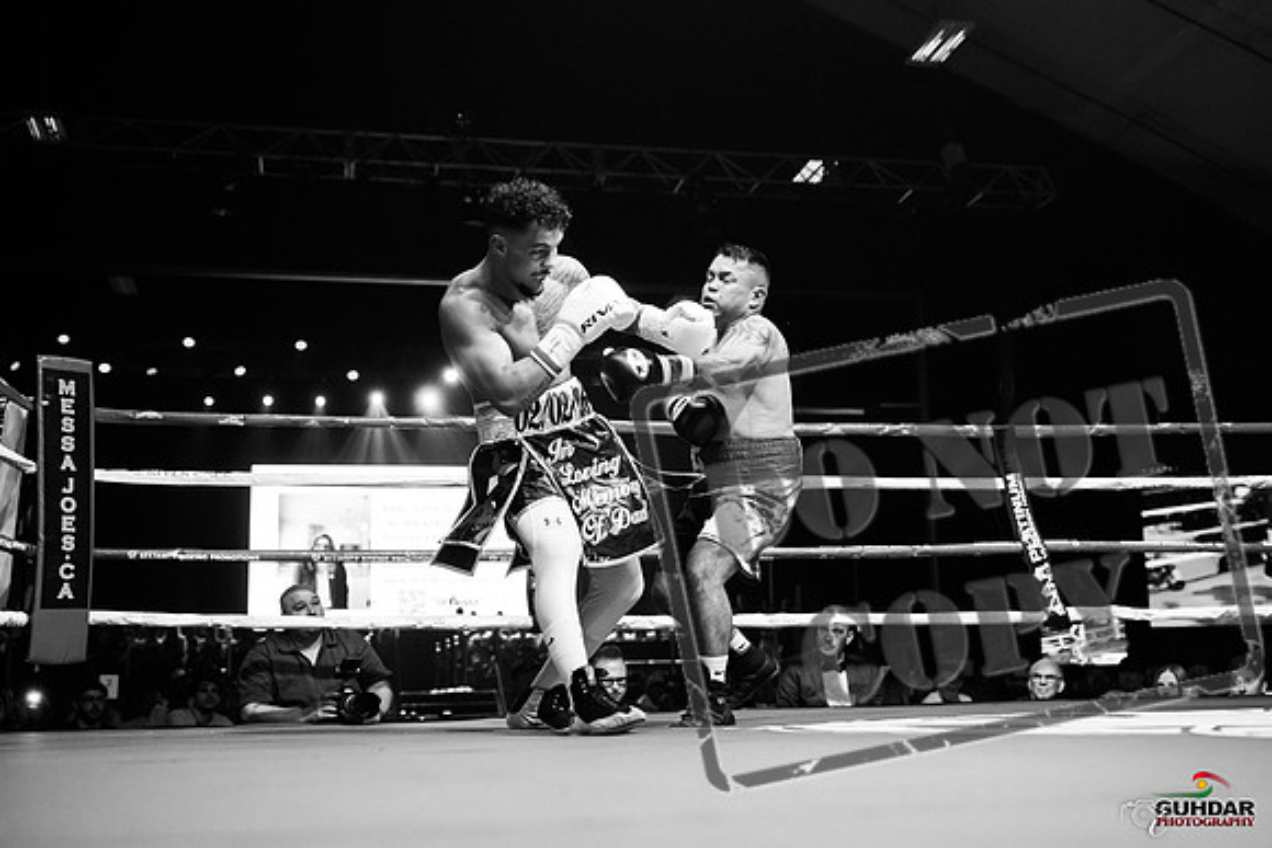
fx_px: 1414
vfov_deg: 33.4
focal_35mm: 40
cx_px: 636
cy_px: 424
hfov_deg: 48.4
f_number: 2.8
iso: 4000
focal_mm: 40
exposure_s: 1/1000
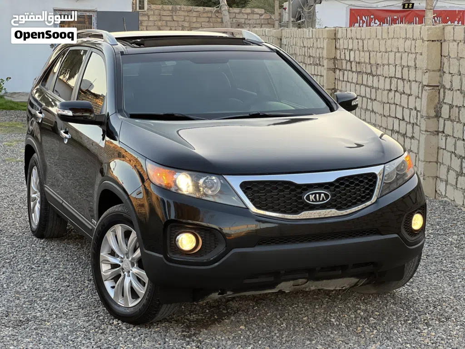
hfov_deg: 25.3
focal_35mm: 77
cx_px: 232
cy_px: 174
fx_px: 1034
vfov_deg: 19.1
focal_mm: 9
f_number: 2.8
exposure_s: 1/121
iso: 80
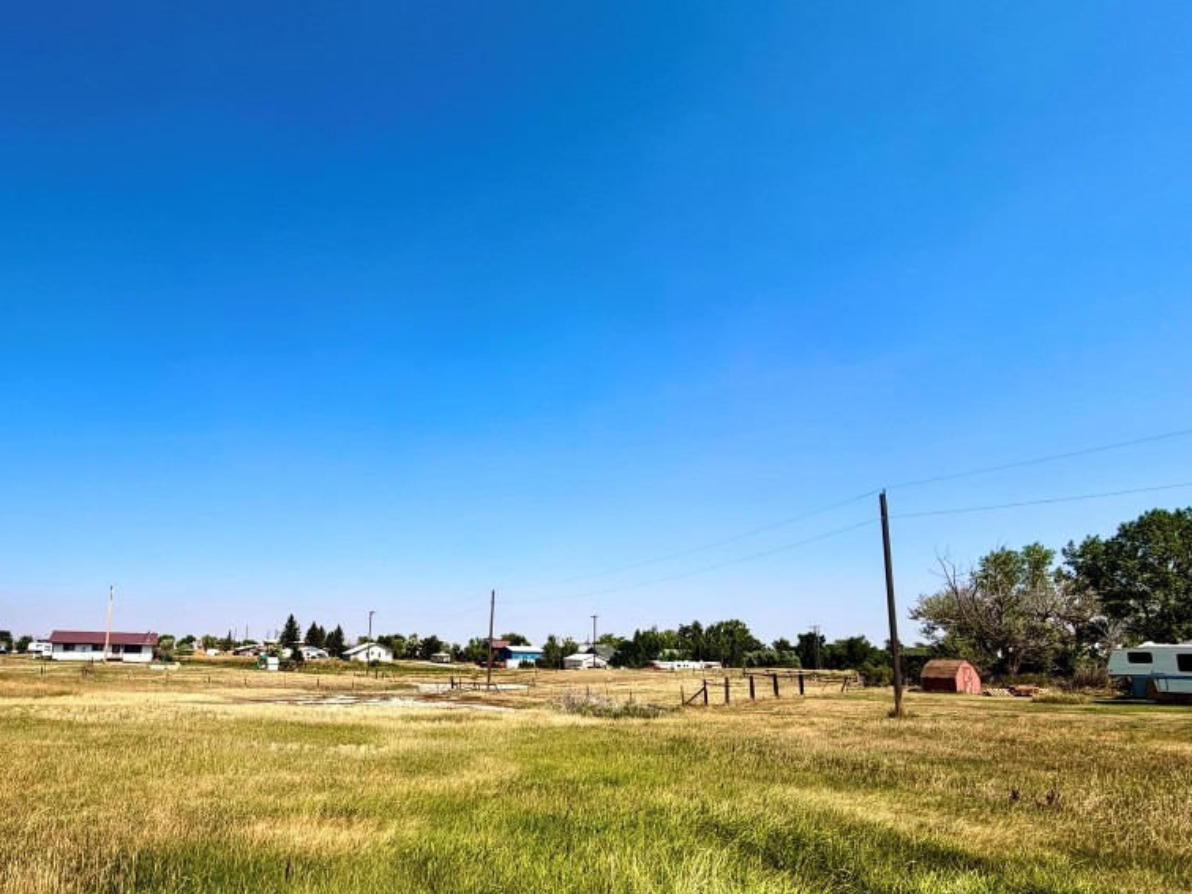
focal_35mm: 19
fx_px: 654
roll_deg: -0.3
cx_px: 464
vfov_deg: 67.4
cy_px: 569
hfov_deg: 83.4
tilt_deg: +7.8
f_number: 2.2
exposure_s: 1/1235
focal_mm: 2.22
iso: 20
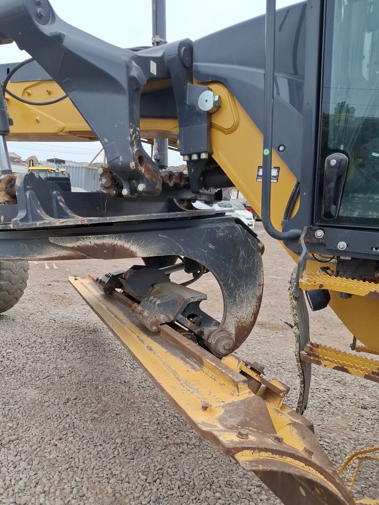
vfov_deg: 57.8
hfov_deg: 45.2
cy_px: 307
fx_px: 452
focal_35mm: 31
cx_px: 147
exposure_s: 1/512
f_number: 1.8
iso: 50
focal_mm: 5.54
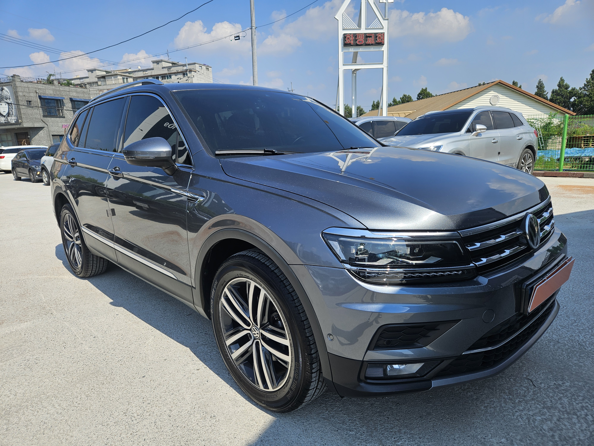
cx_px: 297
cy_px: 223
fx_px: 395
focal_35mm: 23
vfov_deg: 58.9
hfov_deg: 73.9
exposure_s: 1/2094
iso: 25
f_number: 1.8
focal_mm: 5.4
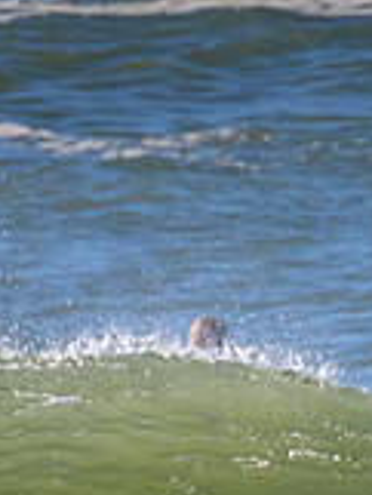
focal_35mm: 2764
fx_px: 39552
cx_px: 197
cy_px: 589
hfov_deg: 0.5
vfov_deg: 0.7
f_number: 11
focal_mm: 800
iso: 1250
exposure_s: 1/2000
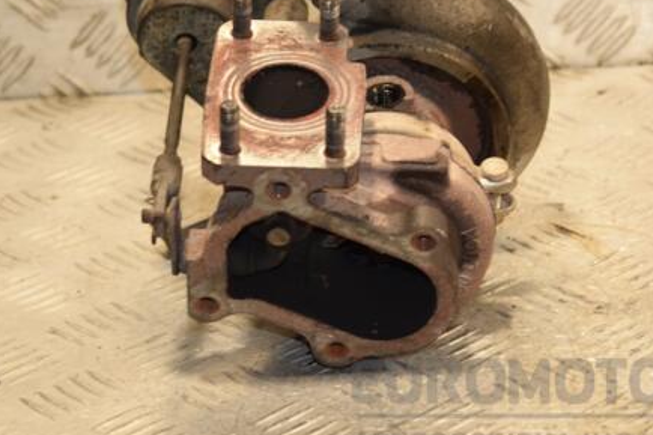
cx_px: 323
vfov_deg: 8.8
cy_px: 181
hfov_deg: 13.2
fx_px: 2823
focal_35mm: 156
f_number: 5.3
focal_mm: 75
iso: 800
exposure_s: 1/160
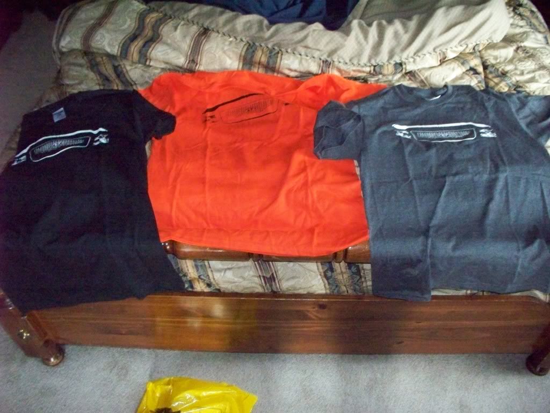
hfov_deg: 51.4
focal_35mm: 36
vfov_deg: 39.7
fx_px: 572
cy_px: 206
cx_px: 275
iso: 1600
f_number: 2.8
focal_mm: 7.54
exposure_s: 1/125
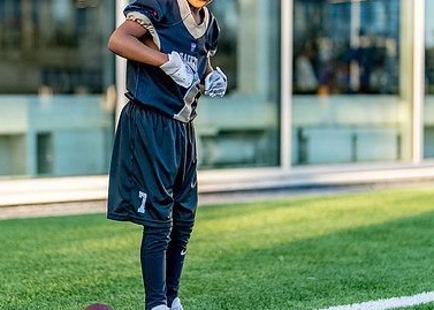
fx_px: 1146
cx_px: 185
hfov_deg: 21.4
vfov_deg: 15.4
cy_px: 101
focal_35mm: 93
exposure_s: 1/2000
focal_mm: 50
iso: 200
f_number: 1.2
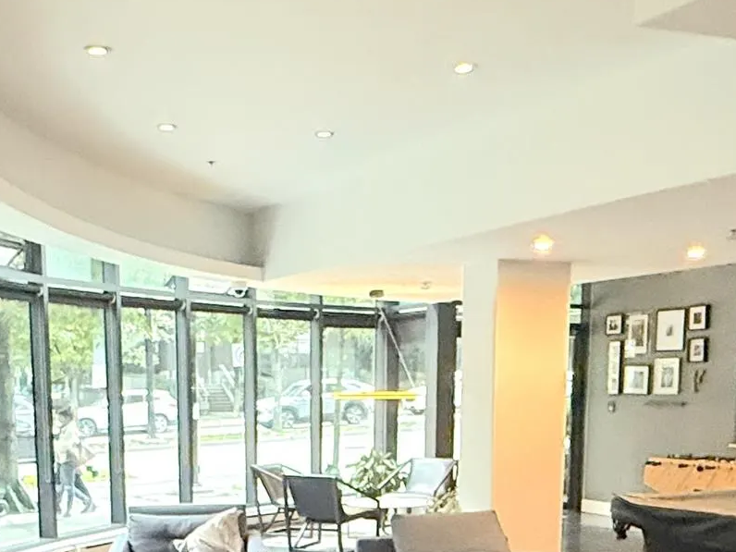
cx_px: 304
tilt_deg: -10.0
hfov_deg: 35.5
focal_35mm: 54
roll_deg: -0.2
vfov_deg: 25.3
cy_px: 594
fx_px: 1148
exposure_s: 1/60
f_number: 2.2
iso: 800
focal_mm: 2.22
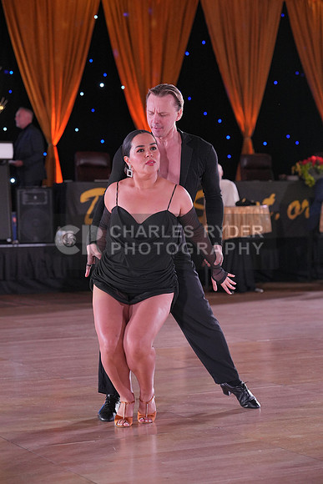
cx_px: 162
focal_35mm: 88
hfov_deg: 15.5
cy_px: 242
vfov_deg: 23.1
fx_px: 1184
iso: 2000
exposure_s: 1/400
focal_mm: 88
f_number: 4
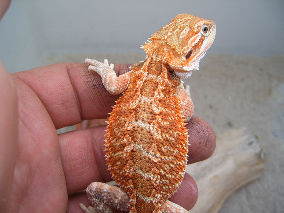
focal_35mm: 37
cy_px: 106
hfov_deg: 50.1
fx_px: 304
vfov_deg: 38.7
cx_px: 142
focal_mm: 6.2
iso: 63
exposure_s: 1/90
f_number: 2.9
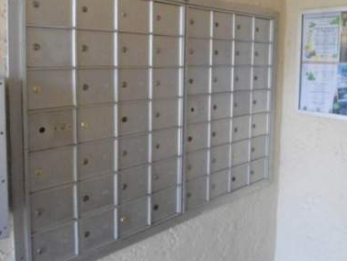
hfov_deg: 55.1
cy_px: 97
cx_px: 196
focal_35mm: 33
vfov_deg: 42.7
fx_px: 331
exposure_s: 1/250
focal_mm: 4.7
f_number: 2.8
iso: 400
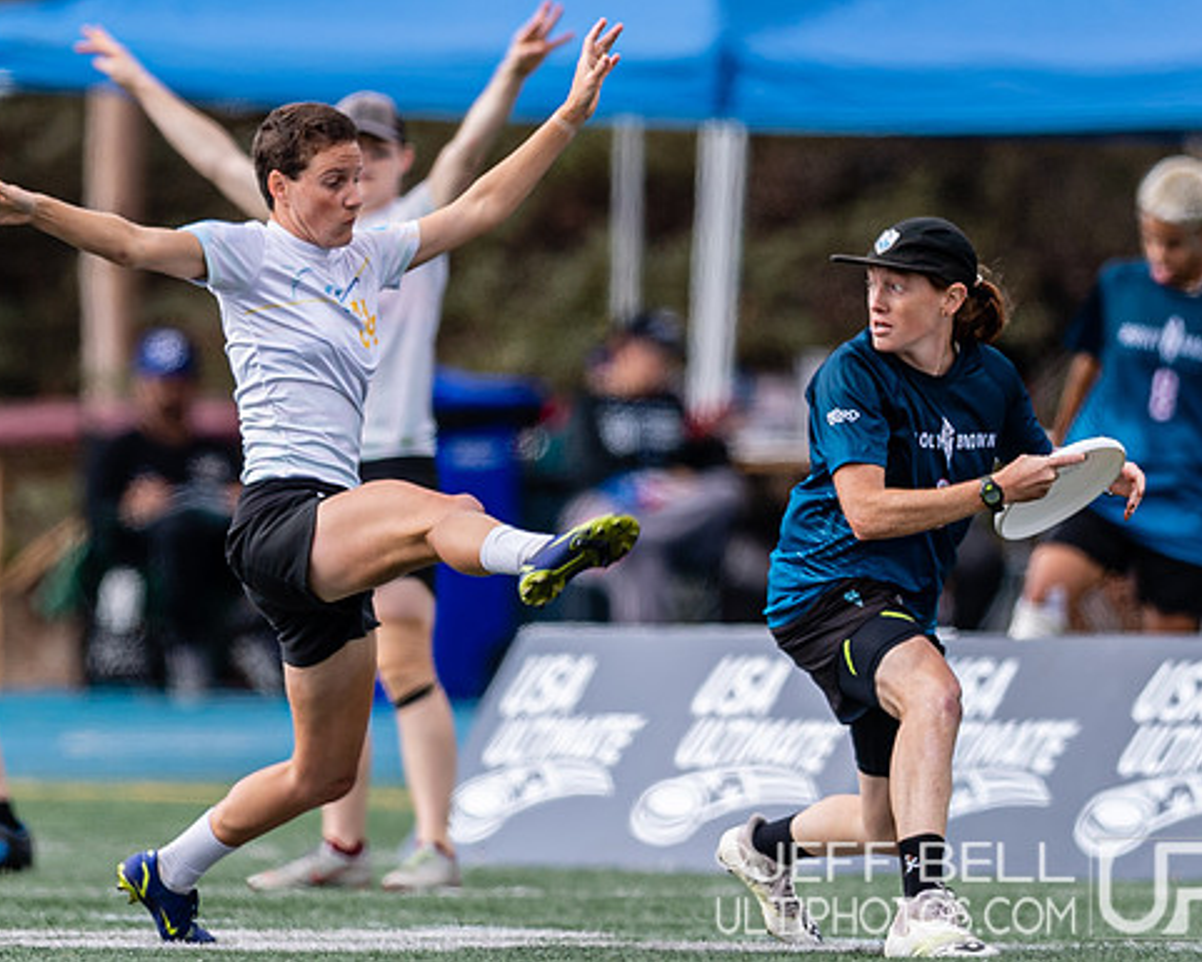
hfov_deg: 1.6
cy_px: 502
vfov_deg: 1.3
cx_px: 731
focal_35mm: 1229
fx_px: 43730
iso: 100
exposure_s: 1/1000
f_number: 2.8
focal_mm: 400
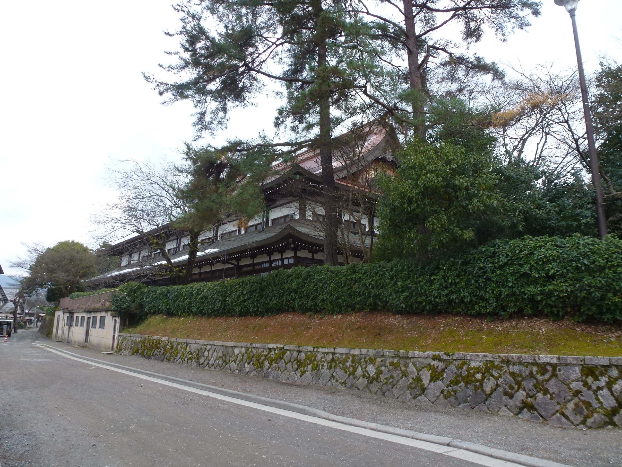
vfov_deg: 56.8
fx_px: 431
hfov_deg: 71.6
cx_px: 311
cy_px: 234
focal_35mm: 24
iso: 100
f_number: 3.3
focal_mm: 4.3
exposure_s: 1/80
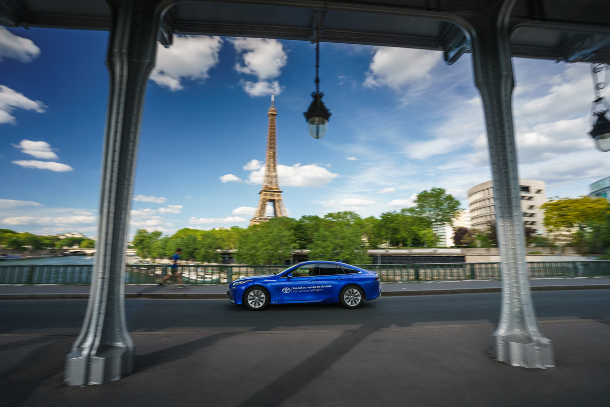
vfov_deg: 70.5
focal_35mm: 17
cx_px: 305
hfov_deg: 93.3
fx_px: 288
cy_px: 204
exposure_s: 1/60
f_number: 10
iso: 320
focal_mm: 17
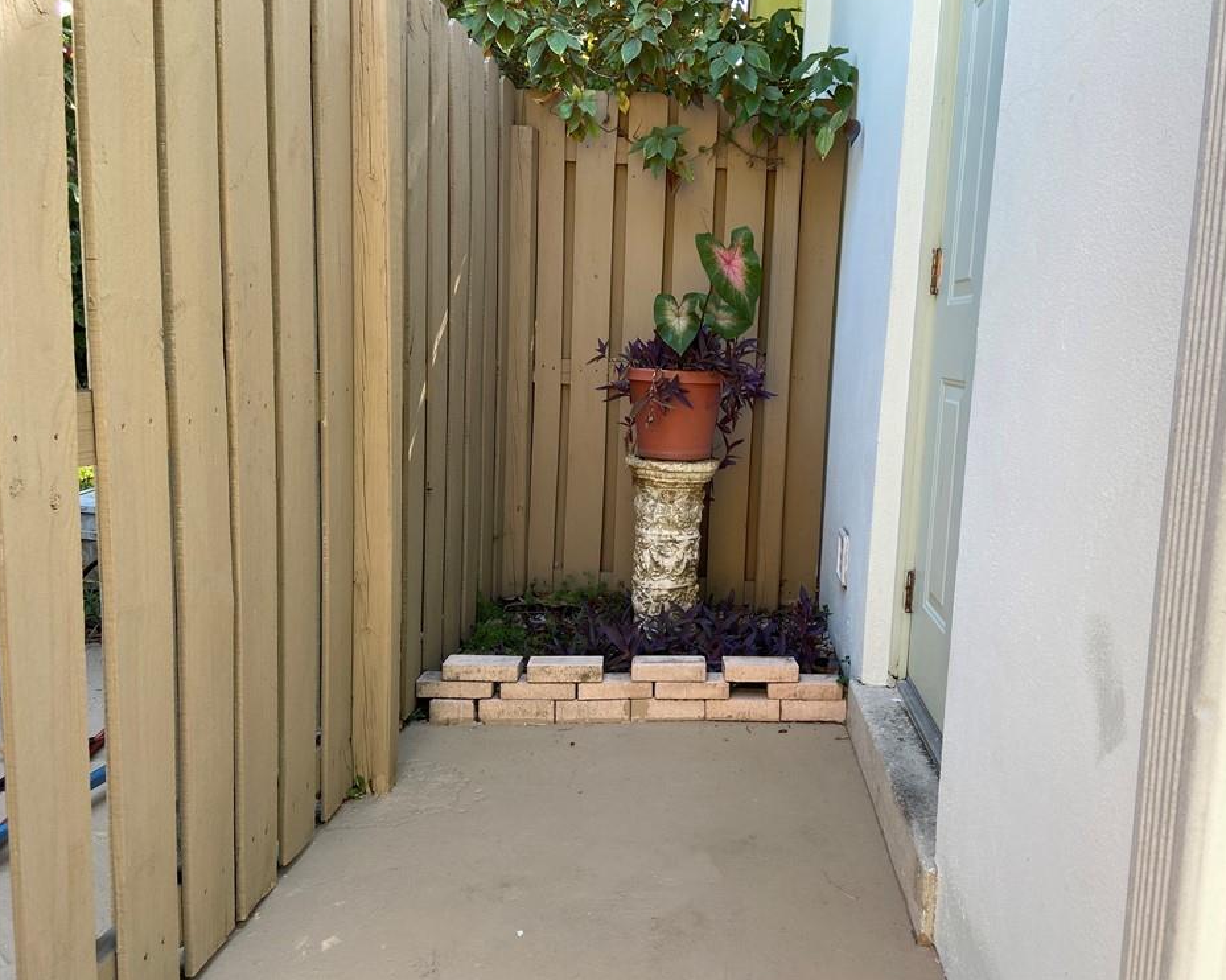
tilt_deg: -7.8
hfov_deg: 62.1
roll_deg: -3.2
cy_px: 486
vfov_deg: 51.5
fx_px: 1016
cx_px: 672
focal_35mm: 28
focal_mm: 4.25
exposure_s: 1/122
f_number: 1.8
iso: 32
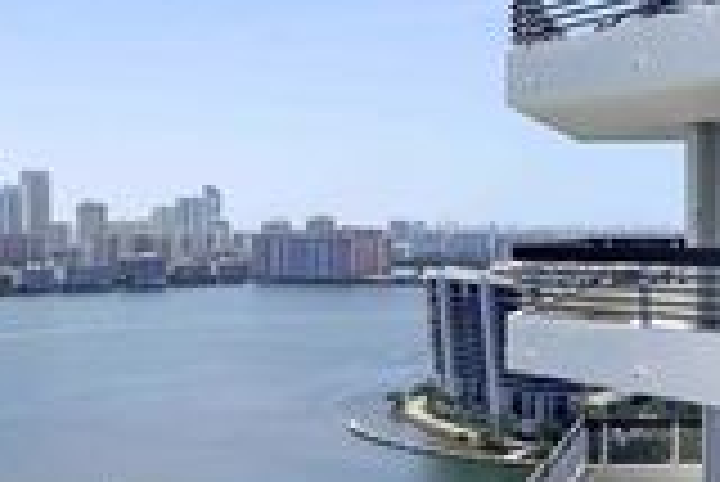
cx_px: -297
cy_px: 214
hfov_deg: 28.9
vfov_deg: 27.0
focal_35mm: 50
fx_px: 1001
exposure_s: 1/320
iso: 100
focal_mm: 16
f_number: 8
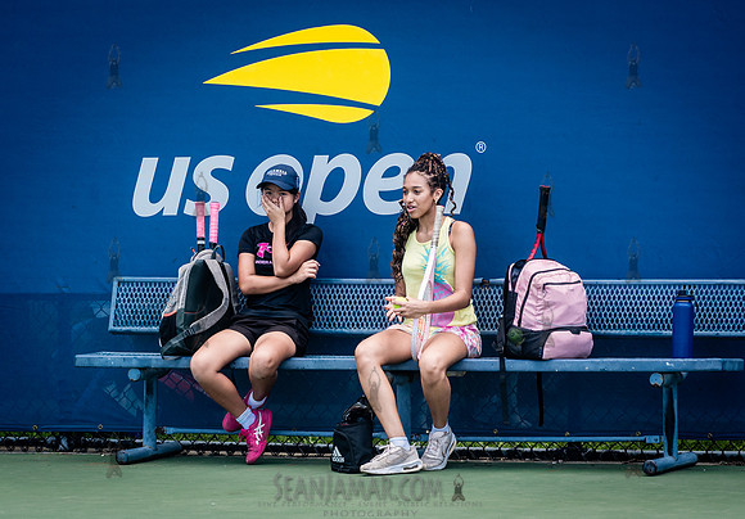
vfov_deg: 6.8
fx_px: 4338
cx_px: 340
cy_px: 316
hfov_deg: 9.8
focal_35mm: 207
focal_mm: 155
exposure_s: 1/320
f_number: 4.5
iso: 200
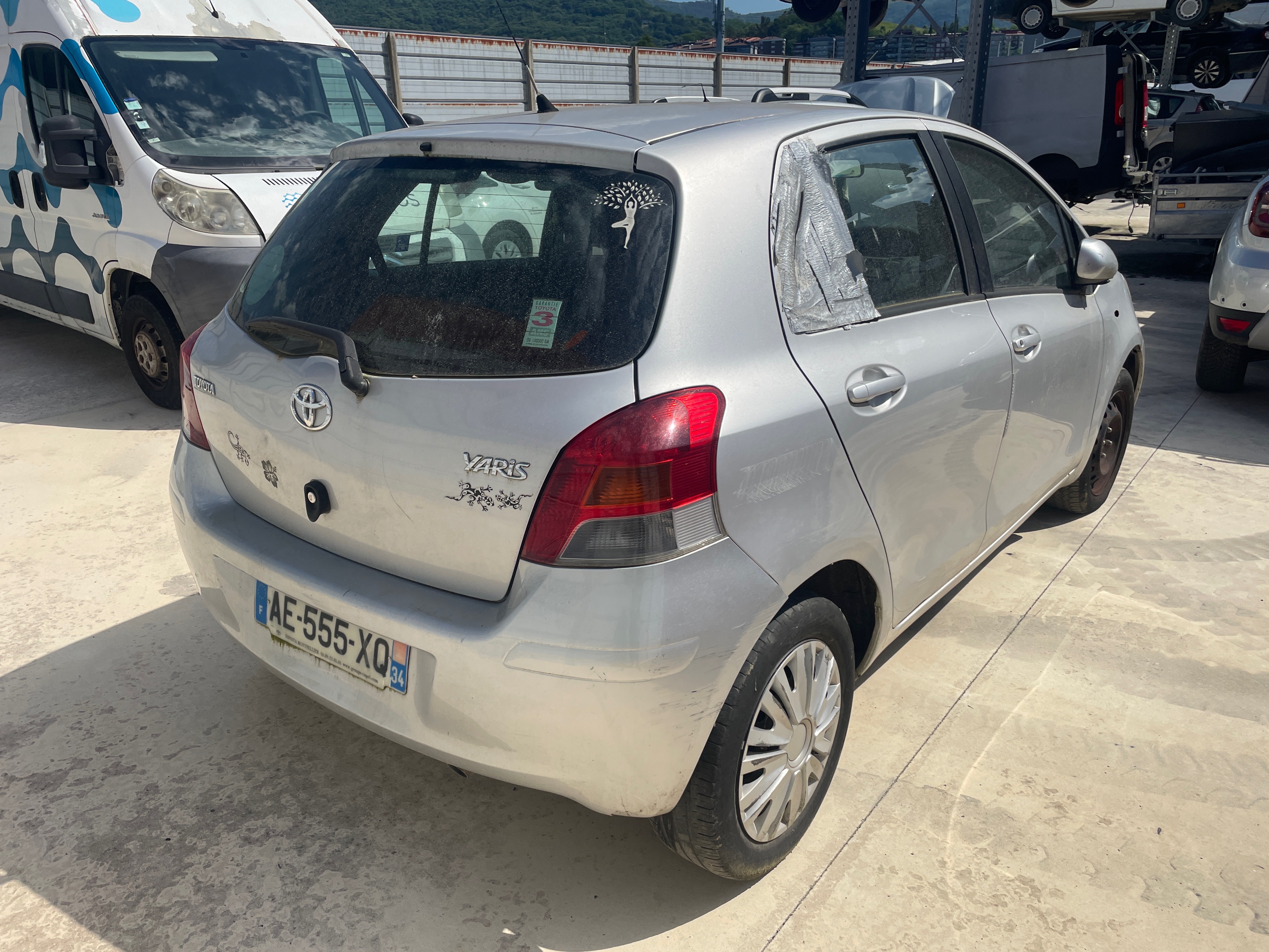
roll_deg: +1.3
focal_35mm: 26
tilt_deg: -21.7
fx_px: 953
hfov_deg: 67.3
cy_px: 476
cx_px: 634
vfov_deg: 53.1
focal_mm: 4.2
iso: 32
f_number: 1.6
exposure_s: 1/6494
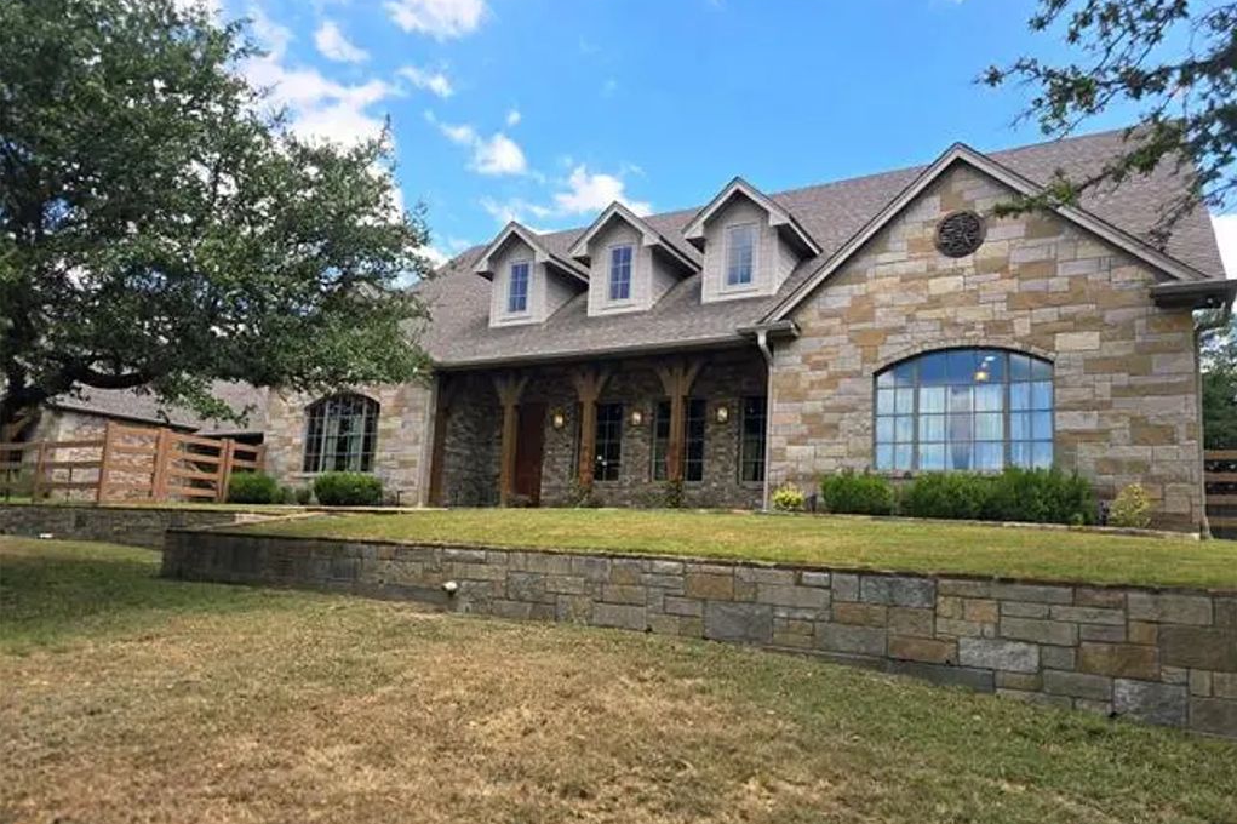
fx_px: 824
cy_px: 453
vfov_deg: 53.0
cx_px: 618
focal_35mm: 24
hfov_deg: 73.8
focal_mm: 6.3
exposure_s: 1/333
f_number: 1.7
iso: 12
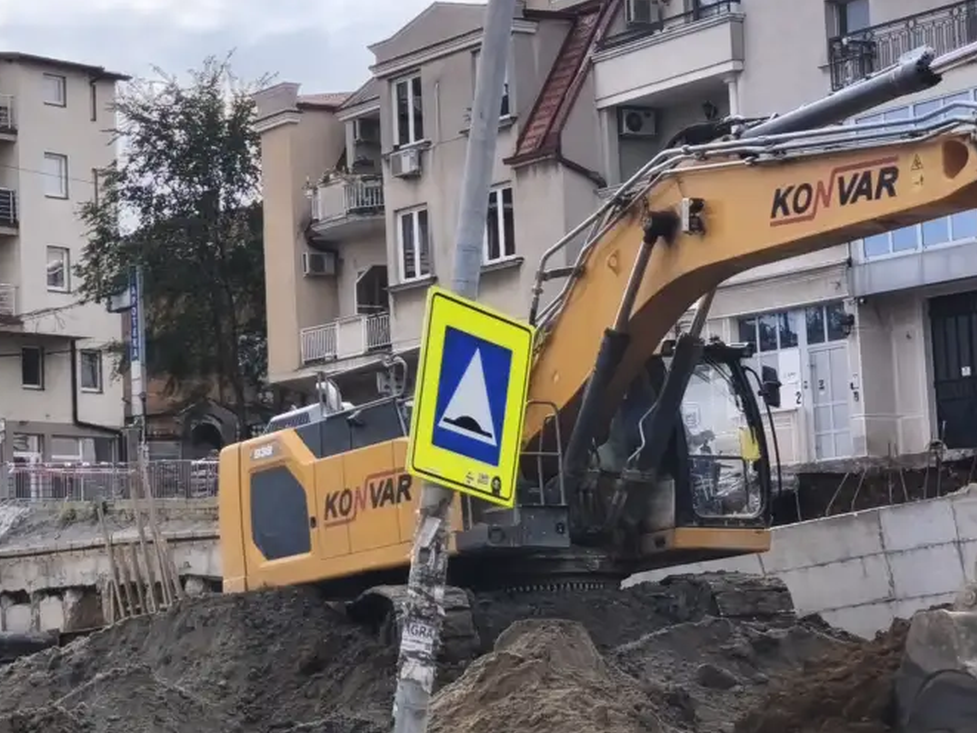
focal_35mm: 103
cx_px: 173
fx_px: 2908
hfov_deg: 18.9
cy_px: 223
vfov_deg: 14.3
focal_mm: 6.18
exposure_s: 1/1891
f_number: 1.65
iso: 50
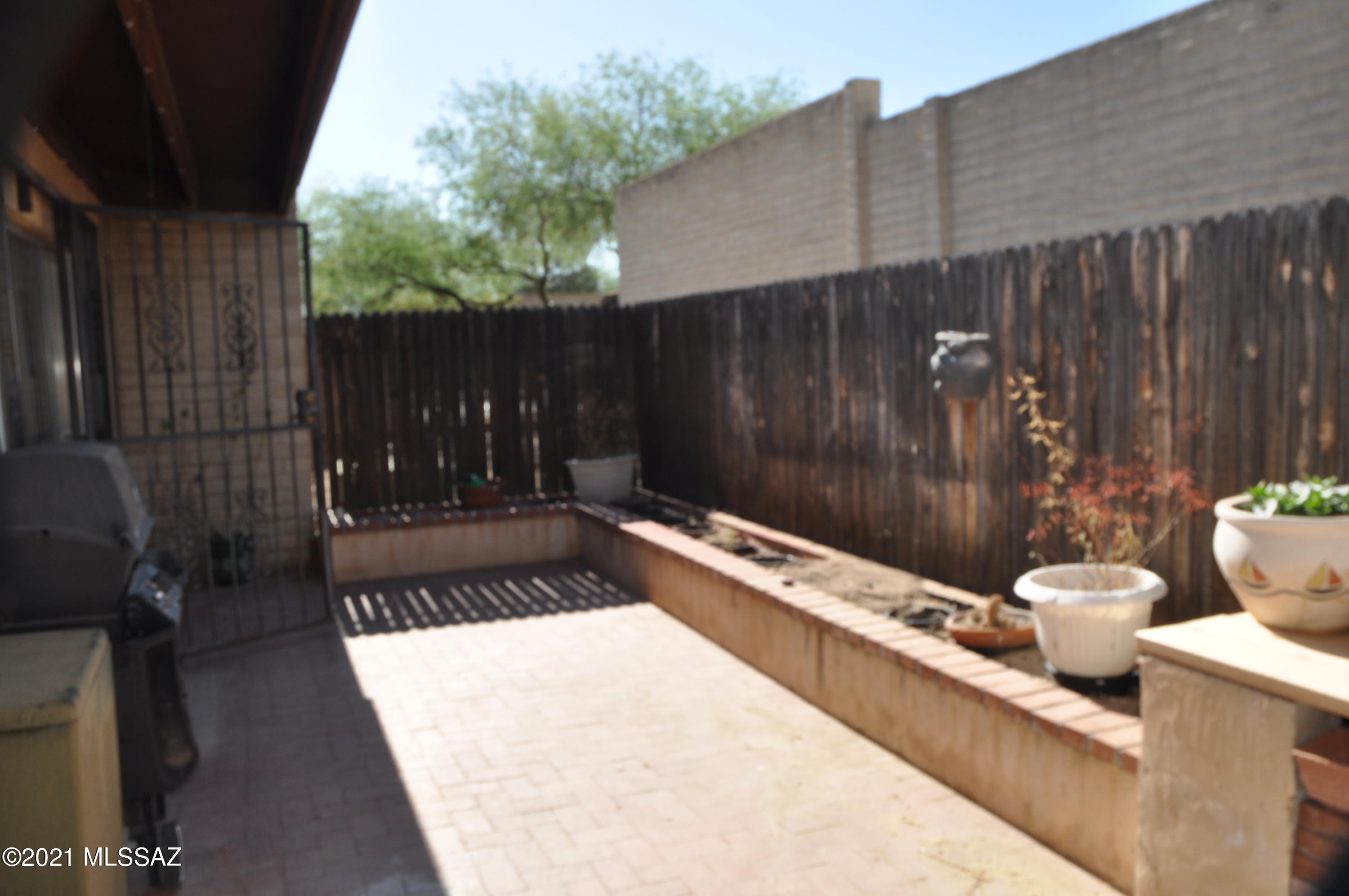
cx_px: 674
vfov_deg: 39.9
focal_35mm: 33
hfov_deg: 57.3
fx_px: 1235
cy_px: 448
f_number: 11
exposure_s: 1/200
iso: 200
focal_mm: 22
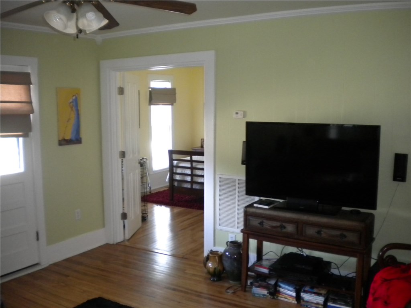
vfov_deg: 40.7
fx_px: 416
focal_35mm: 35
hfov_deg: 52.6
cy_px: 154
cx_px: 206
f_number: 3.1
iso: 400
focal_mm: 6.3
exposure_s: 1/30
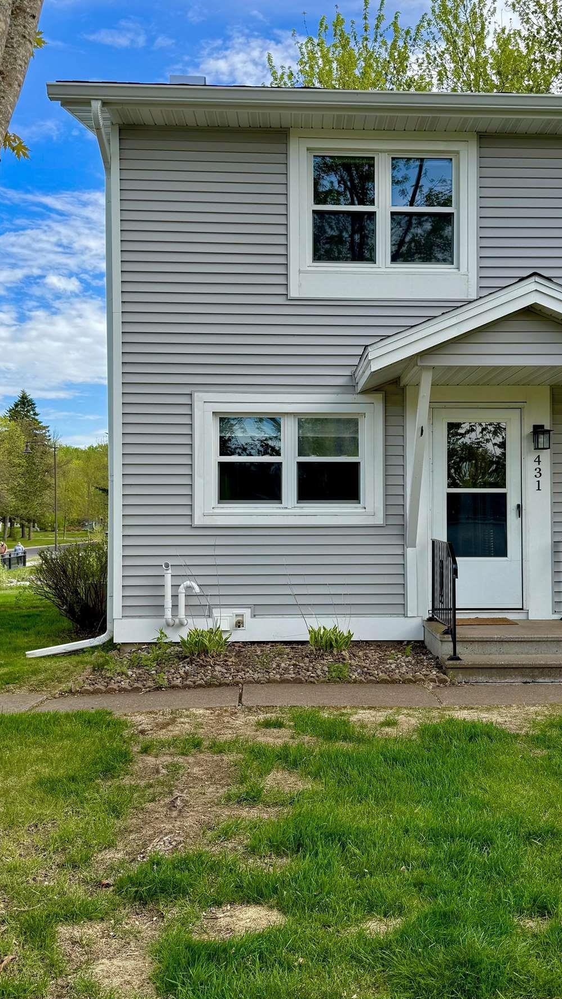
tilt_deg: +1.1
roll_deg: +0.5
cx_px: 333
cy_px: 505
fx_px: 901
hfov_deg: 34.6
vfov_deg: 58.0
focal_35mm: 34
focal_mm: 6.76
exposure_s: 1/1522
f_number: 1.78
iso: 80
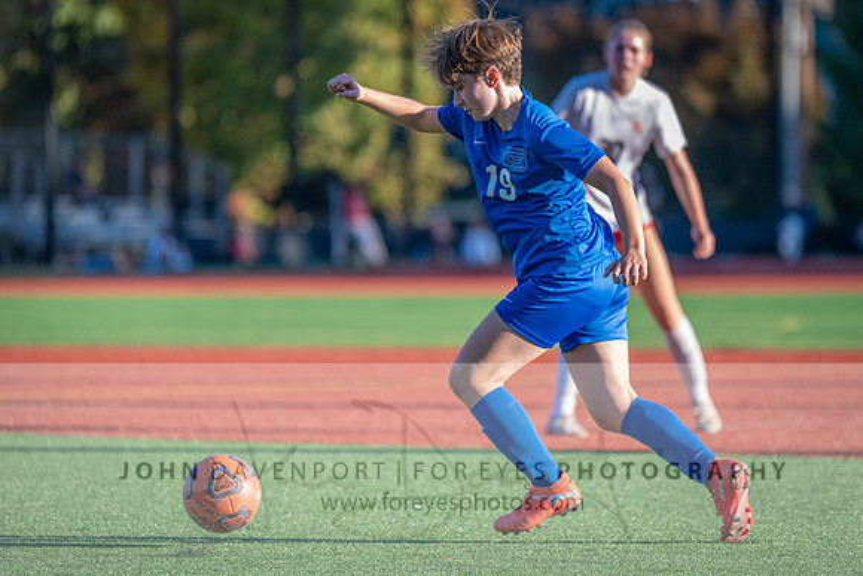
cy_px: 264
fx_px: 6388
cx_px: 535
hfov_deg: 7.7
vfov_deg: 5.2
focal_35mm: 266
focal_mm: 200
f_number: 2.8
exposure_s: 1/3200
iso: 800
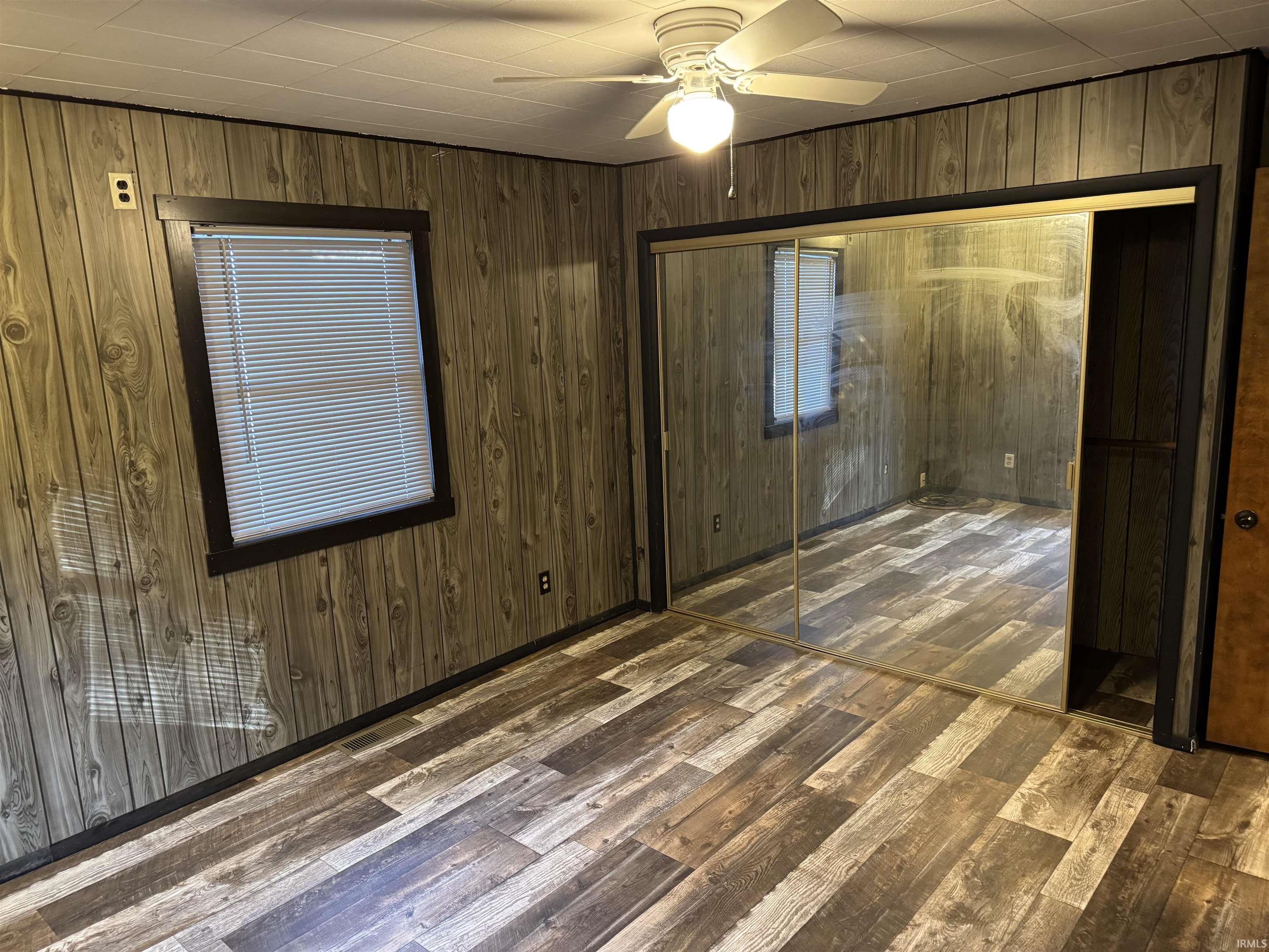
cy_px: 476
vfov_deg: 56.8
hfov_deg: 71.6
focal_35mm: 24
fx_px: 880
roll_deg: +3.0
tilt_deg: -10.8
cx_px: 634
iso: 800
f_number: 1.78
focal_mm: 6.76
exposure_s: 1/60
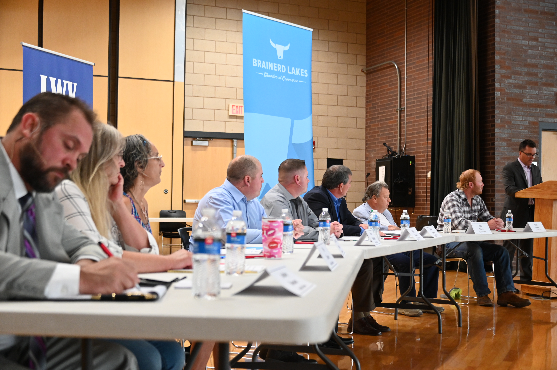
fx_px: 742
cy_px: 185
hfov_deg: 41.1
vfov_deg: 28.0
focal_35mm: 48
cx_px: 278
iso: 3200
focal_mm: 48
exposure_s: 1/80
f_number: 4.2
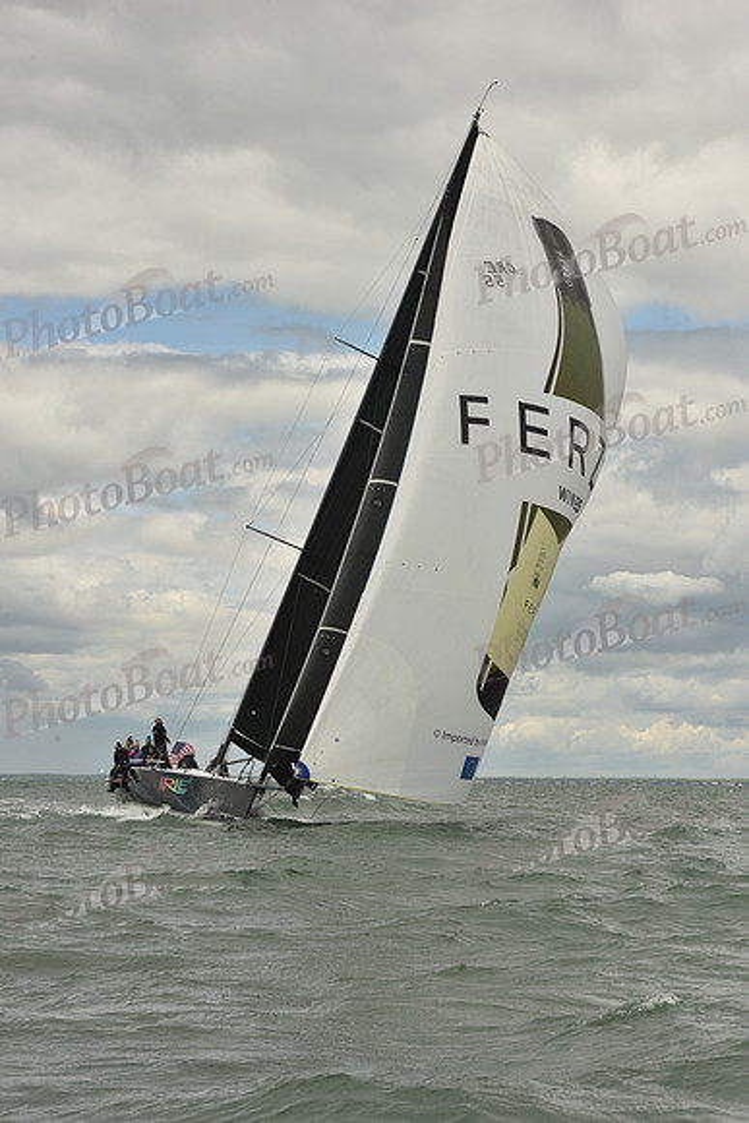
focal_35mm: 90
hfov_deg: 15.2
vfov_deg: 22.6
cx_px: 374
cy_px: 562
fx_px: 2807
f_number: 11
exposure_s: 1/800
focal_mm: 90
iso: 320
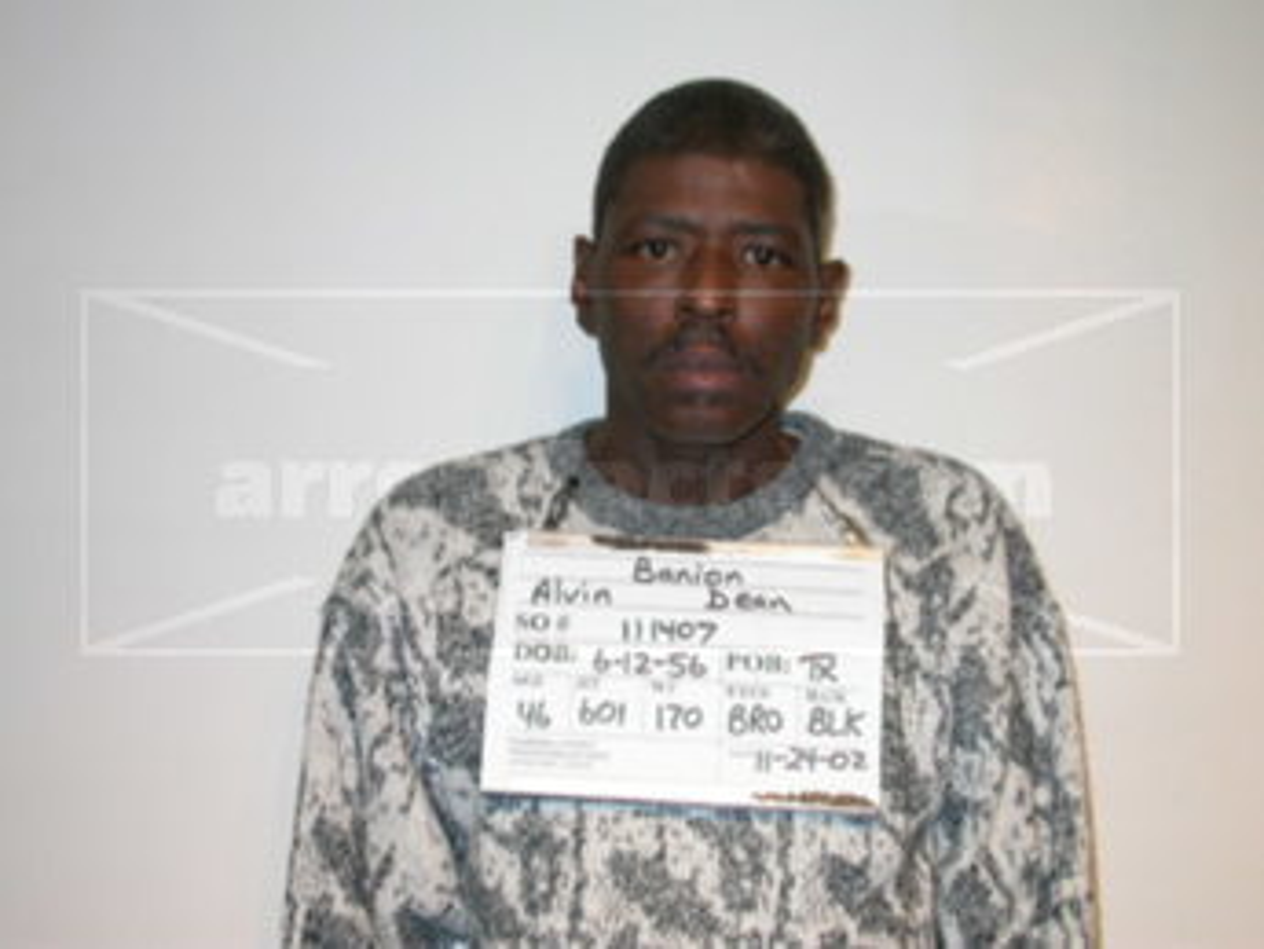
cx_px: 632
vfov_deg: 26.6
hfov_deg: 34.9
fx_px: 2009
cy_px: 474
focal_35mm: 55
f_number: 3
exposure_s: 1/60.3
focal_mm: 11.5
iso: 100
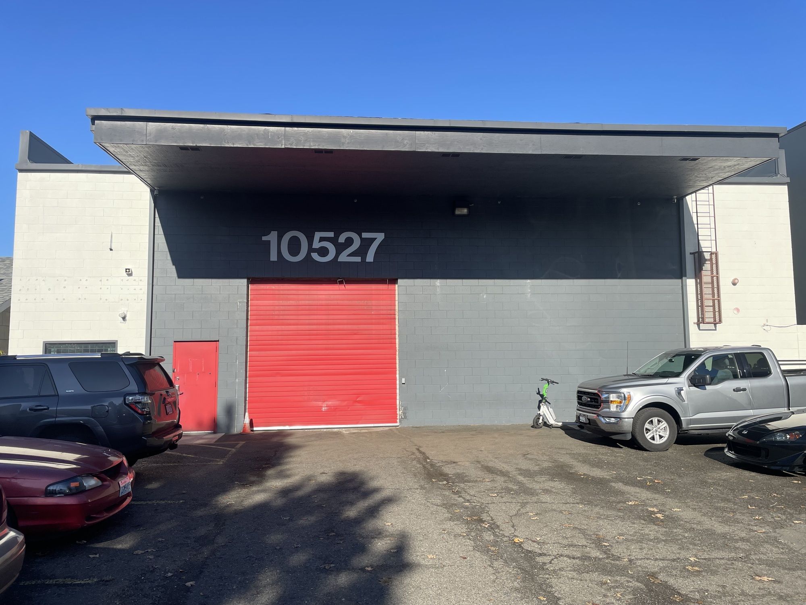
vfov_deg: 53.1
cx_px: 403
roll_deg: +0.7
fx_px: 605
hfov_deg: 67.3
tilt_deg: +5.6
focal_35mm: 26
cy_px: 302
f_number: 1.6
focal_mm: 4.2
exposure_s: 1/2681
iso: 32
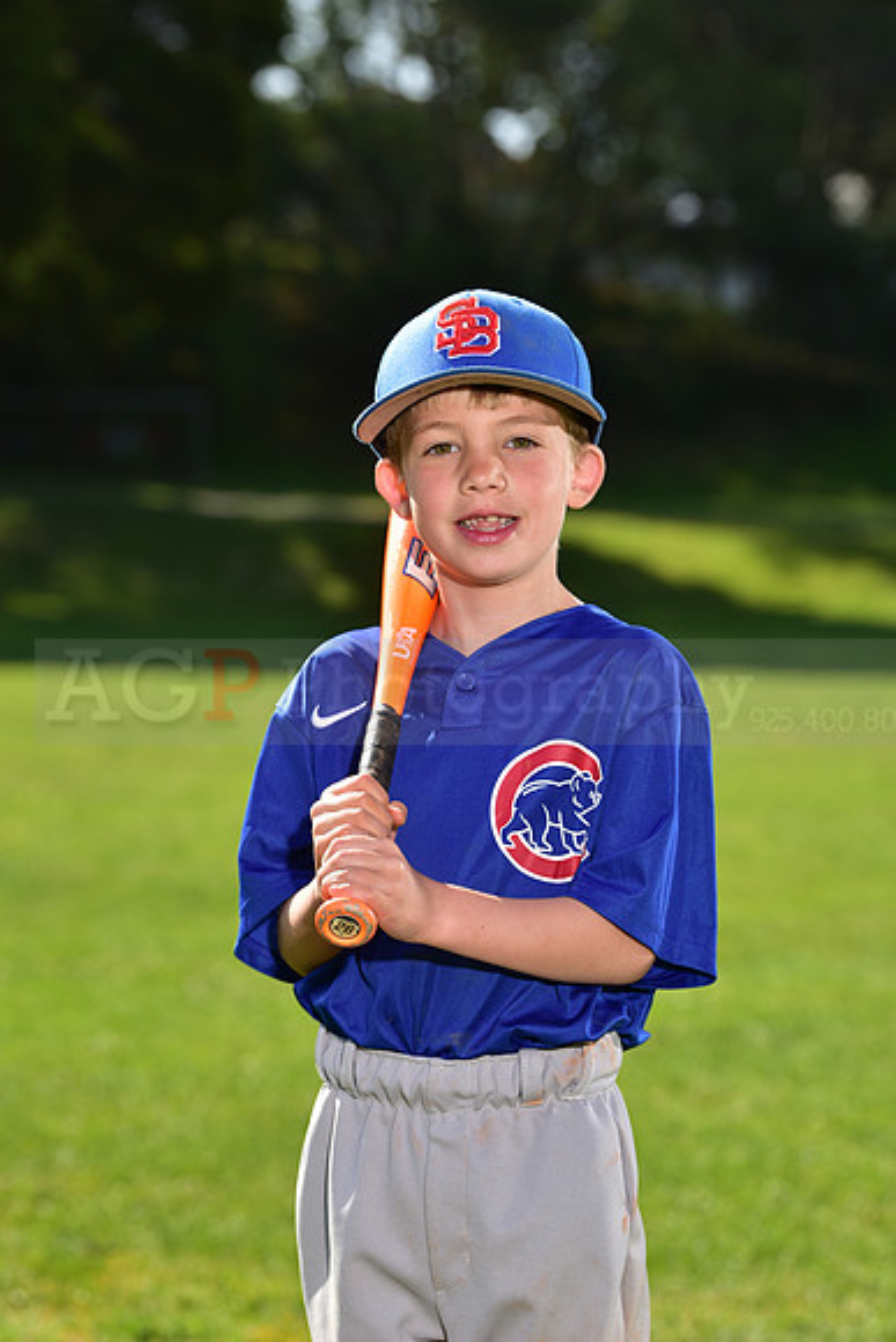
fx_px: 4664
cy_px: 671
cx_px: 448
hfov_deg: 11.0
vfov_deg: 16.4
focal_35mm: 125
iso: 80
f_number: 5.6
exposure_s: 1/250
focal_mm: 125
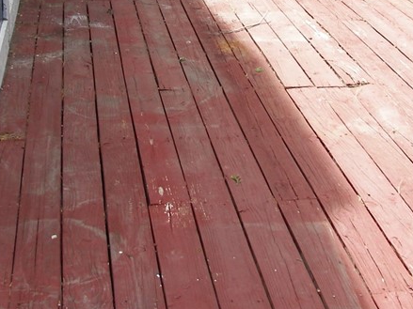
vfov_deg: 17.0
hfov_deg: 23.2
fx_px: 1002
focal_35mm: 84
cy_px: -27
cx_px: 135
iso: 50
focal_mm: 6
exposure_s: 1/200
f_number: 2.8
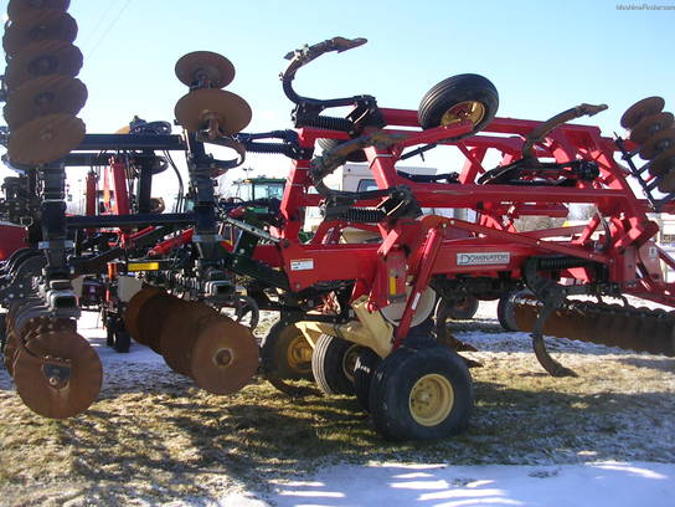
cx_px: 338
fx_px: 741
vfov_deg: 37.7
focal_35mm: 38
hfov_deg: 49.0
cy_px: 254
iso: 50
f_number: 2.8
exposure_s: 1/356
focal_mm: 5.8
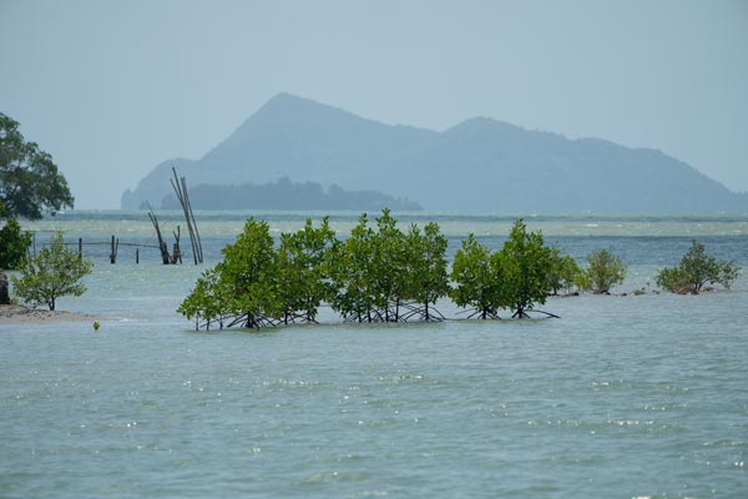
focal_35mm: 400
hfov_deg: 5.2
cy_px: 250
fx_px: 8310
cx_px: 374
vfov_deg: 3.4
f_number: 5.6
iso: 500
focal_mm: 400
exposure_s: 1/4000
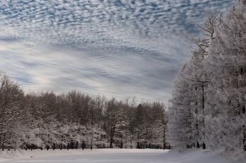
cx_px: 127
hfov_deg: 28.6
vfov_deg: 19.1
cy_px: 111
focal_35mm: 71
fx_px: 483
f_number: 11
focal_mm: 31
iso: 100
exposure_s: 1/160
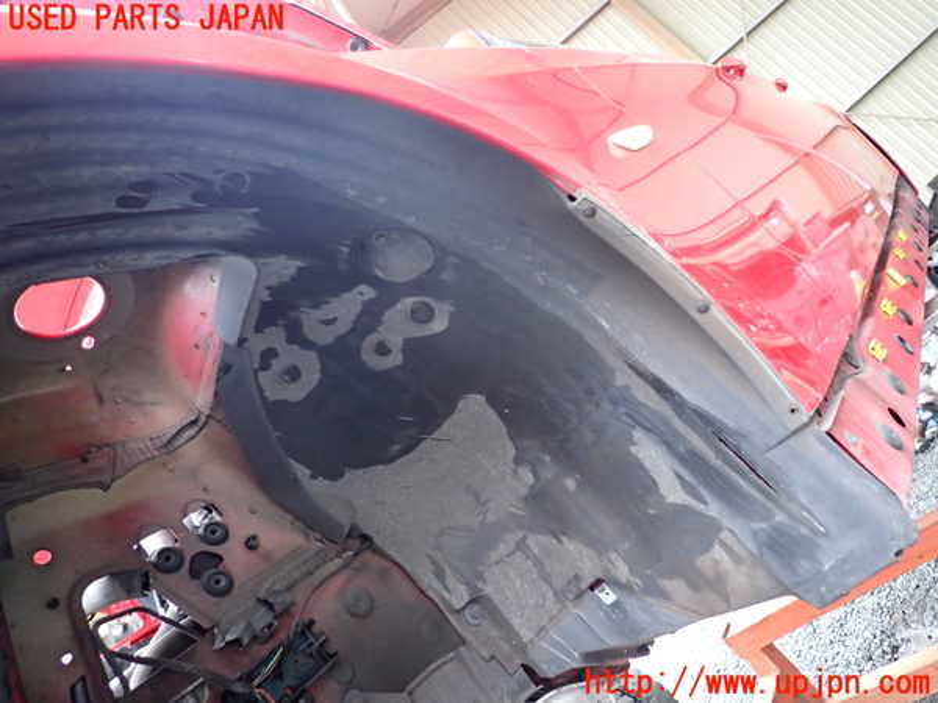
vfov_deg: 54.9
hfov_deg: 69.4
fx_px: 677
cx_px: 469
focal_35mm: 25
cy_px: 352
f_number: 2
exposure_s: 1/50
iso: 500
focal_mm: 4.5
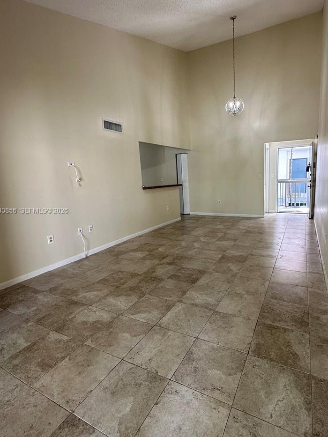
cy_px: 211
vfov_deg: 87.7
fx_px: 227
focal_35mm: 18
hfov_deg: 71.1
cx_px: 192
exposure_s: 1/120
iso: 160
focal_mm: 2.22
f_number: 2.2
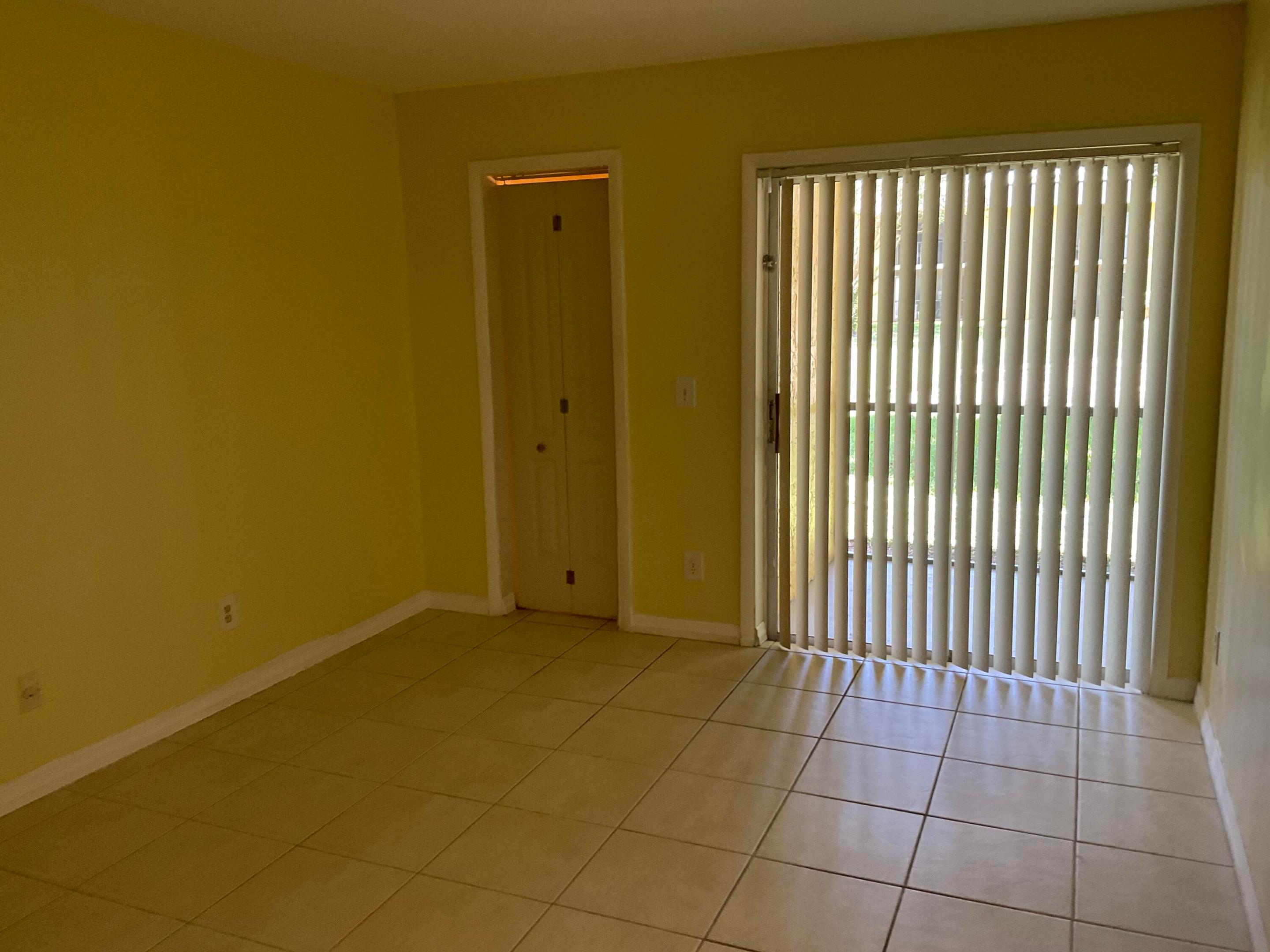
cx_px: 635
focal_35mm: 29
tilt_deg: -9.9
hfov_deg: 61.7
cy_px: 476
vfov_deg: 48.2
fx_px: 1064
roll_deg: +0.4
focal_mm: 3
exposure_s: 1/60
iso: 100
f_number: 1.8
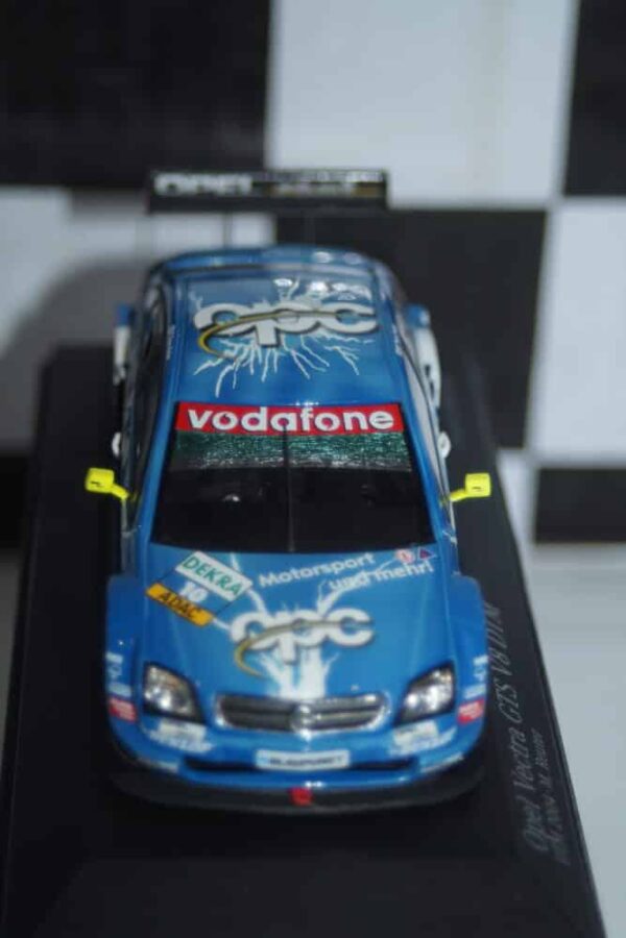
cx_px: 313
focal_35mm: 90
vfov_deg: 22.6
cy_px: 469
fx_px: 2347
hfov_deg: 15.2
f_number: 5.6
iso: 200
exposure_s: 1/60
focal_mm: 60
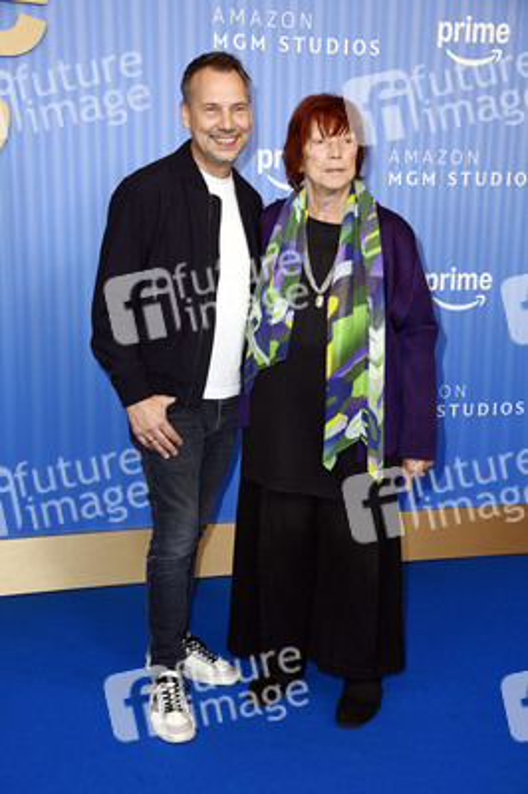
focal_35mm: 52
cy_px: 397
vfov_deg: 38.2
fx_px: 1146
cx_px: 264
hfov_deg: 25.9
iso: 400
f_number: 5.6
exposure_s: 1/250
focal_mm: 52
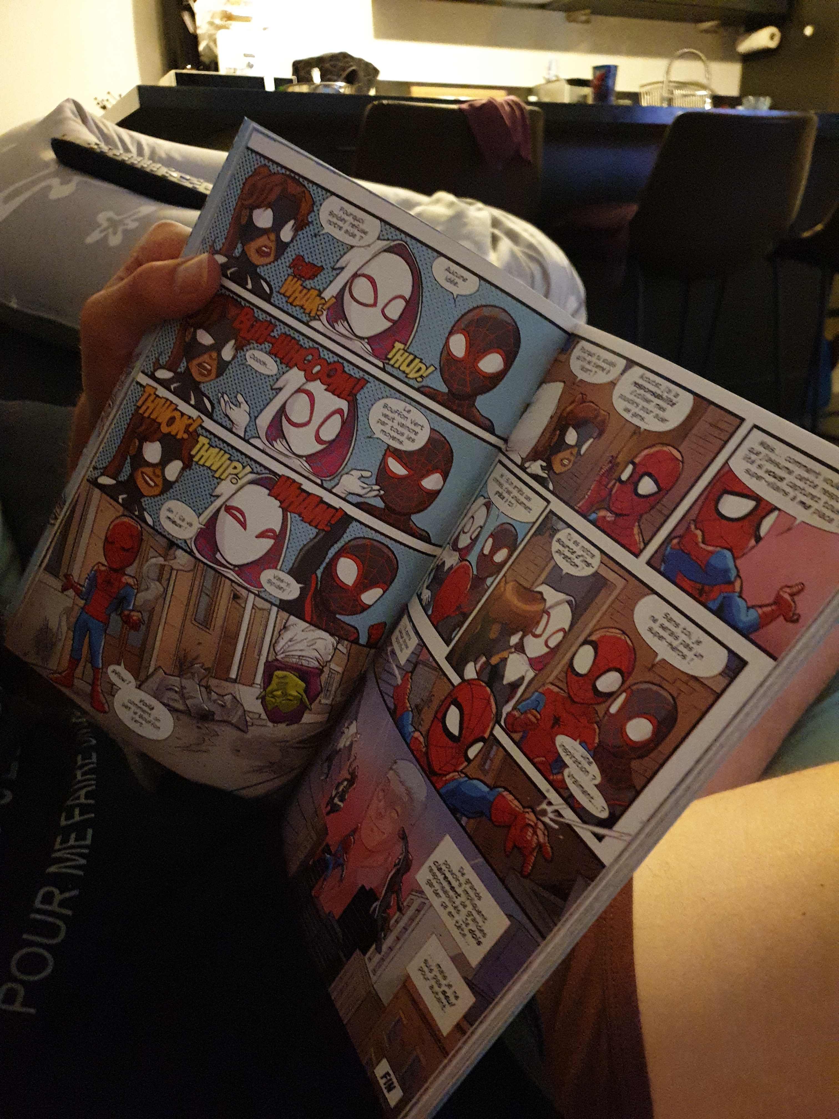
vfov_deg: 67.3
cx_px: 420
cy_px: 560
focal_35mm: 26
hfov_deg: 53.1
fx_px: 840
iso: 1000
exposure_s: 1/25
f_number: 1.5
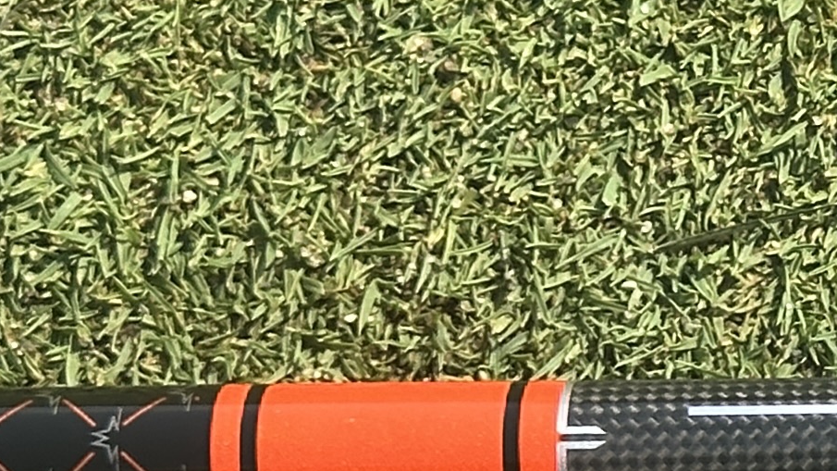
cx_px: 1815
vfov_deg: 5.2
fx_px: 5171
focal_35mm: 233
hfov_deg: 8.6
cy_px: 577
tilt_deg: -81.9
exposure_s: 1/2114
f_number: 1.78
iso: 64
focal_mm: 6.86
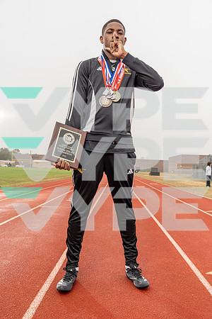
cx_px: 106
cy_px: 160
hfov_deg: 41.1
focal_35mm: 32
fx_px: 283
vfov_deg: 58.7
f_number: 5.6
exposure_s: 1/200
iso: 250
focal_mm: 32
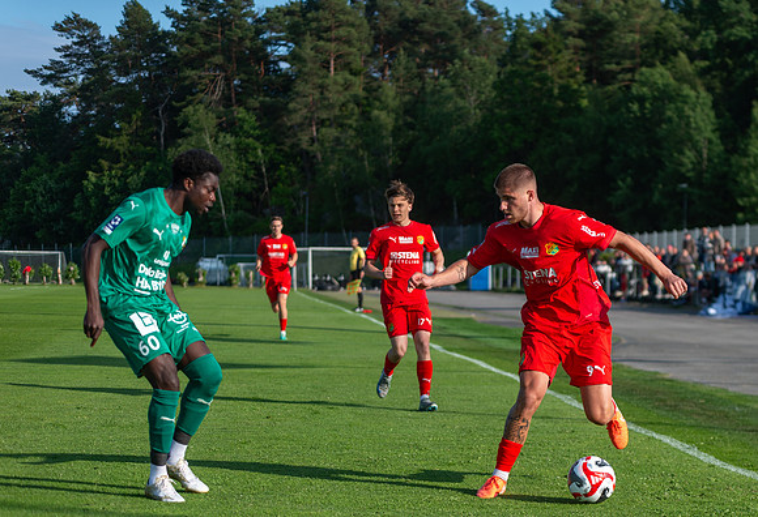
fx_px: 2097
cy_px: 359
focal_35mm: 99
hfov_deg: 20.4
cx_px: 539
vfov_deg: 14.0
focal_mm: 70
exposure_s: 1/1600
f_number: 3.2
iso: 100
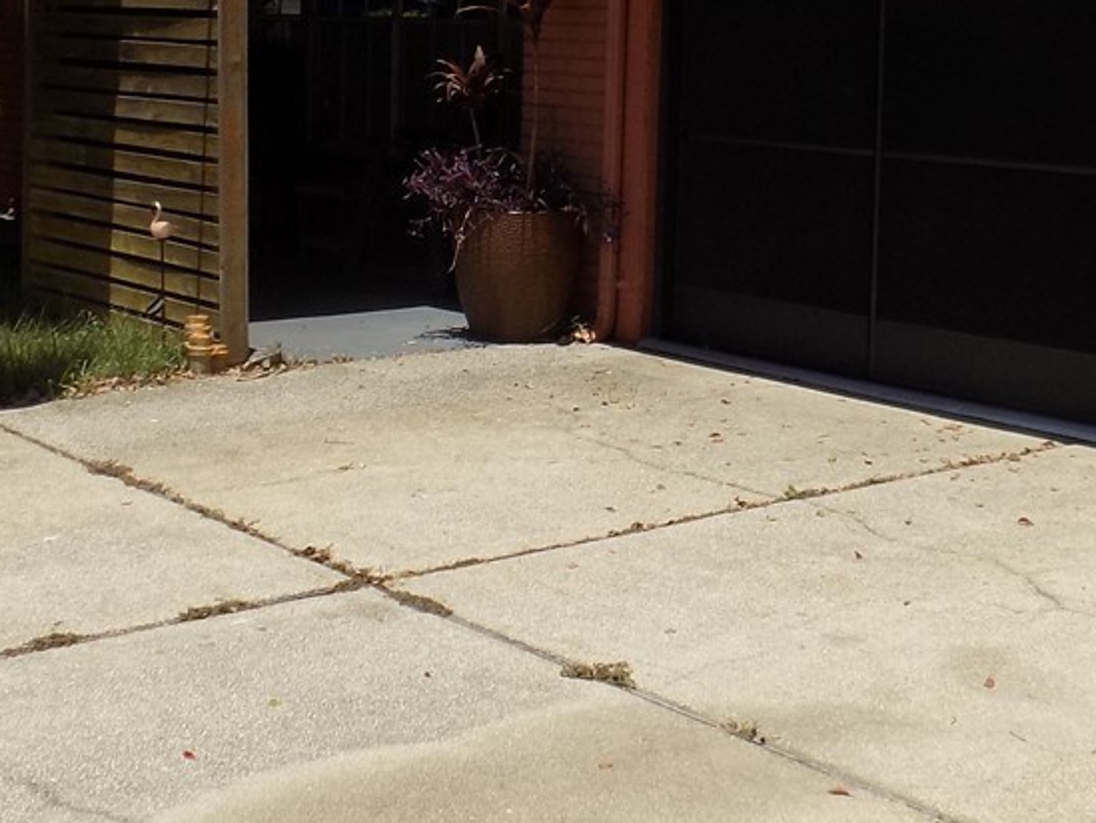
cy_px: 188
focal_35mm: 67
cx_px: 453
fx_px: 2122
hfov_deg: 28.9
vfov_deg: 21.7
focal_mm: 4
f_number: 9.9
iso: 80
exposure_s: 1/160
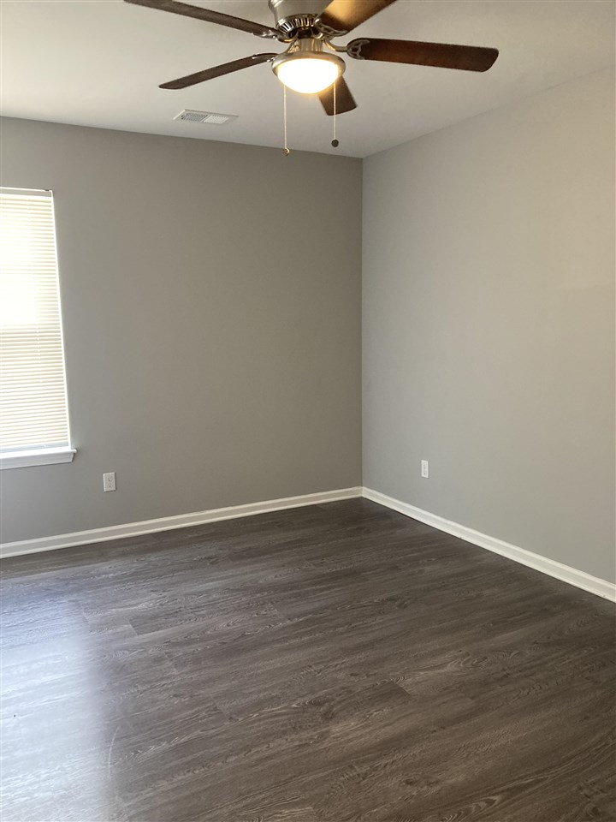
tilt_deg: -7.6
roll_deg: -0.2
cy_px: 411
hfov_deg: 49.7
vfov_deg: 63.4
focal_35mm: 28
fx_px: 664
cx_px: 308
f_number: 1.8
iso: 250
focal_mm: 3.99
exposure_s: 1/60
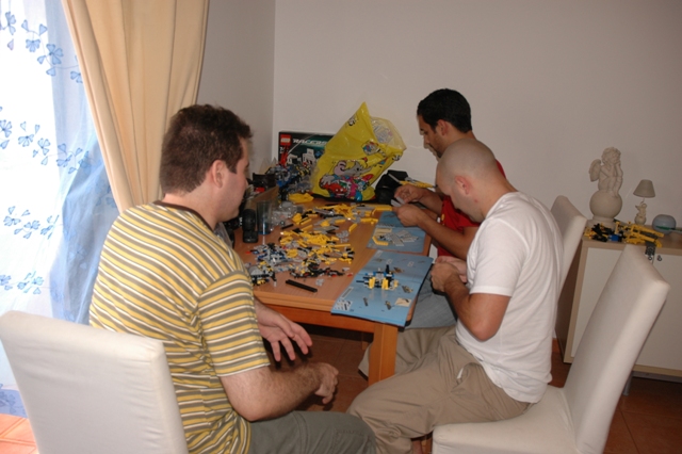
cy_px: 227
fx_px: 625
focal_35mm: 33
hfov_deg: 57.2
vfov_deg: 39.9
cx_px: 341
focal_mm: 22
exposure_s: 1/60
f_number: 3.8
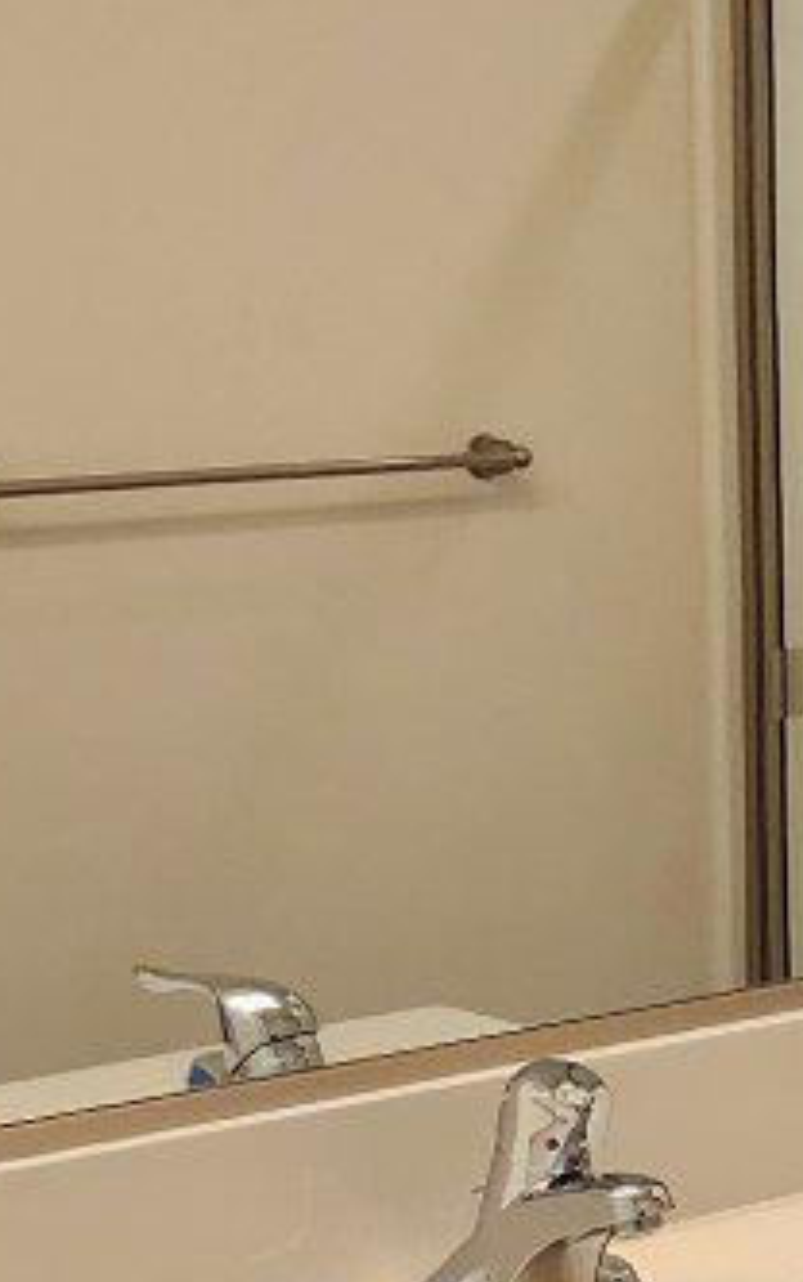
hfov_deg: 15.0
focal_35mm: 85
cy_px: 822
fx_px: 2971
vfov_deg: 24.3
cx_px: 872
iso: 80
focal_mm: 2.2
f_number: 2.2
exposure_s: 1/60.2
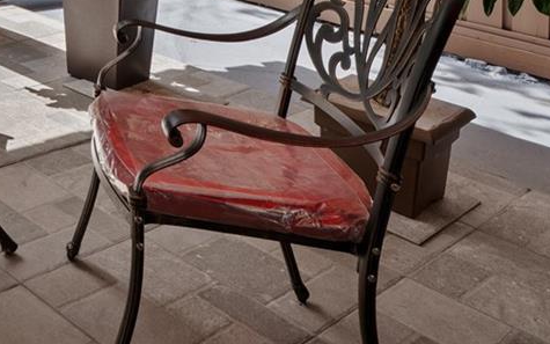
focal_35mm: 48
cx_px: -178
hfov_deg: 31.4
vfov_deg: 21.8
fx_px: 720
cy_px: -189
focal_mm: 14
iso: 200
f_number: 7.1
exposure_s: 1/200
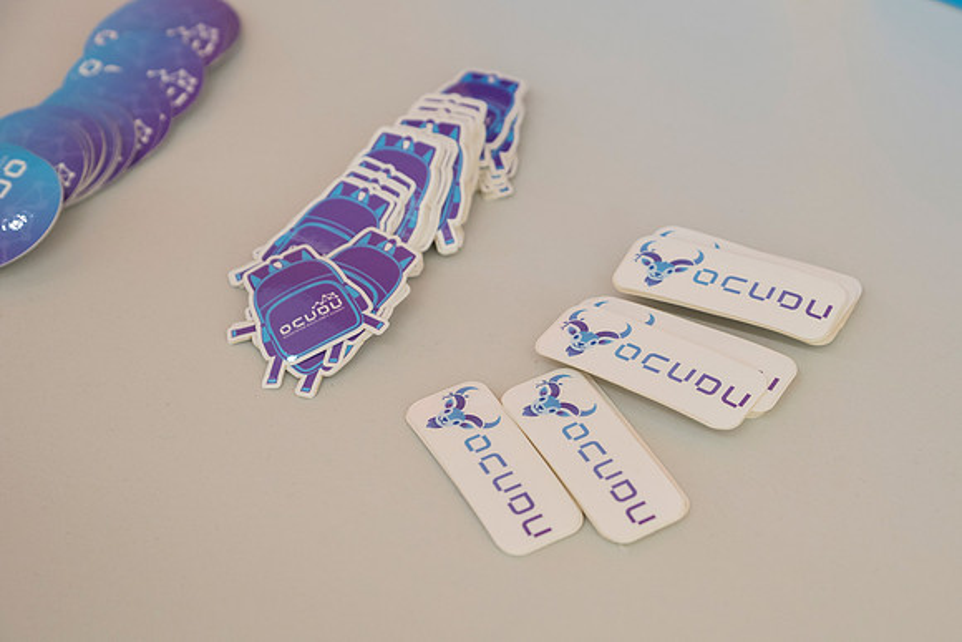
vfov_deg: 19.5
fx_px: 1871
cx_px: 481
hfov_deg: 28.8
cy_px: 321
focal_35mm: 70
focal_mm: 70
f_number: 5
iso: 800
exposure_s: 1/250
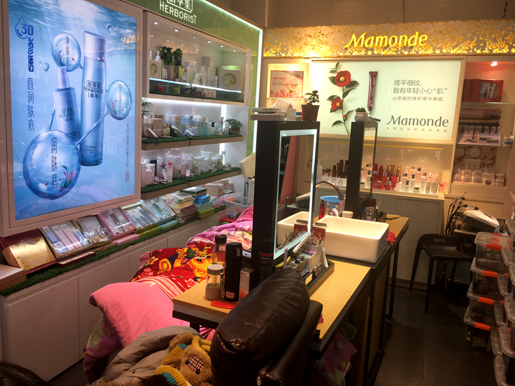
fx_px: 431
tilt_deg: -9.1
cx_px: 258
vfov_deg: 48.2
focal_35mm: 29
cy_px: 193
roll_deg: -1.3
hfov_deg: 61.7
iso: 32
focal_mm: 4.15
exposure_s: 1/100
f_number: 2.2
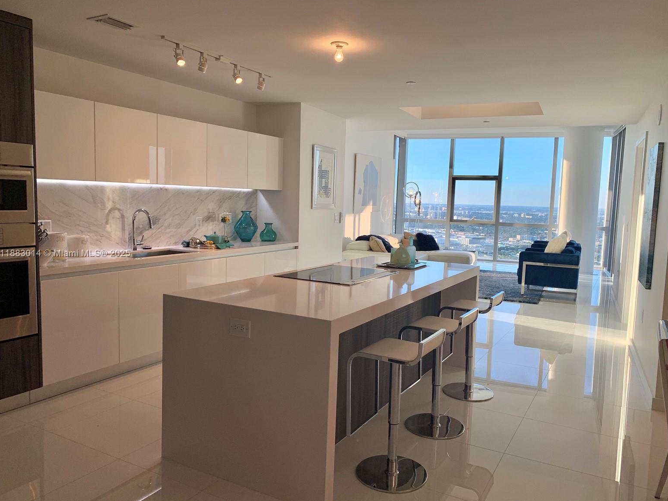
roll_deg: -1.7
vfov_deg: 51.4
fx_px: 521
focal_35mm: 27
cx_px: 339
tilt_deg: -5.2
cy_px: 254
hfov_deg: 65.3
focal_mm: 4.25
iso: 25
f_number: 1.8
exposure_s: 1/251
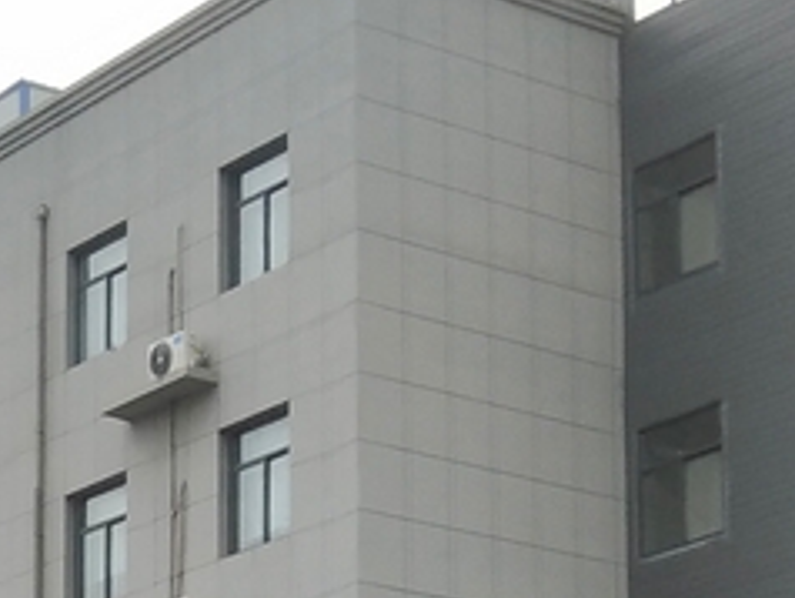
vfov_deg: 9.4
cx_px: -100
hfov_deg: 12.8
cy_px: 1082
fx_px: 3471
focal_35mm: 151
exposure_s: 1/1027
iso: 125
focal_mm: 3.95
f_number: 1.8
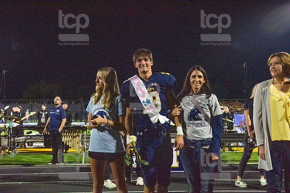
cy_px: 96
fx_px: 387
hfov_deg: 41.1
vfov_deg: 28.1
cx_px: 145
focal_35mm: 48
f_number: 5
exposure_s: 1/500
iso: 8000
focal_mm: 48
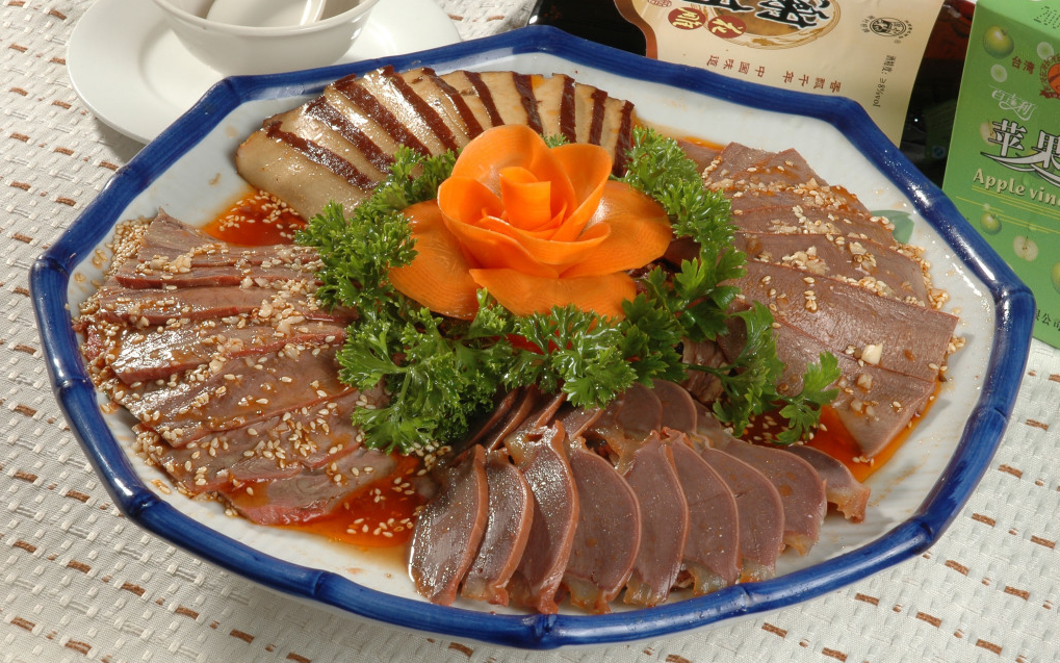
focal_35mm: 86
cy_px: 353
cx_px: 531
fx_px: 2485
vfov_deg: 15.2
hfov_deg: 24.1
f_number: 22
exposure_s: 1/125
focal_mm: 56
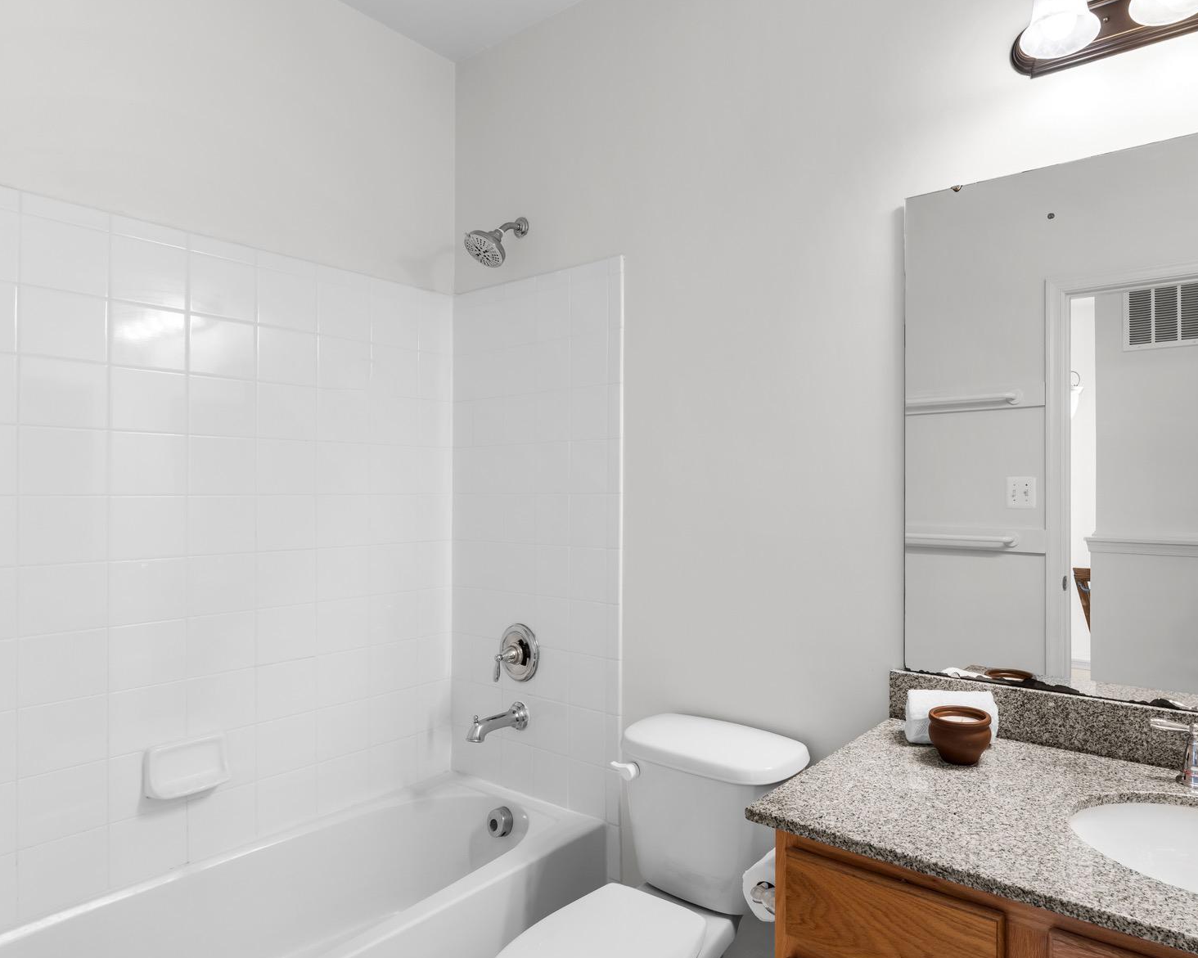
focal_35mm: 21
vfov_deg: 65.5
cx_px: 763
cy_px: 474
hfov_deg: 76.0
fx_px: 745
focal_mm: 16
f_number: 9
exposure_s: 1/1.67
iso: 100
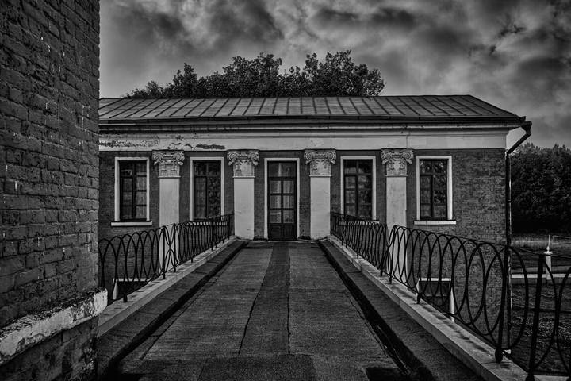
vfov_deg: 42.3
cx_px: 286
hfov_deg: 60.3
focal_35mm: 31
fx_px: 492
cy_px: 190
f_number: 9
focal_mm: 31
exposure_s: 1/30
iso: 200
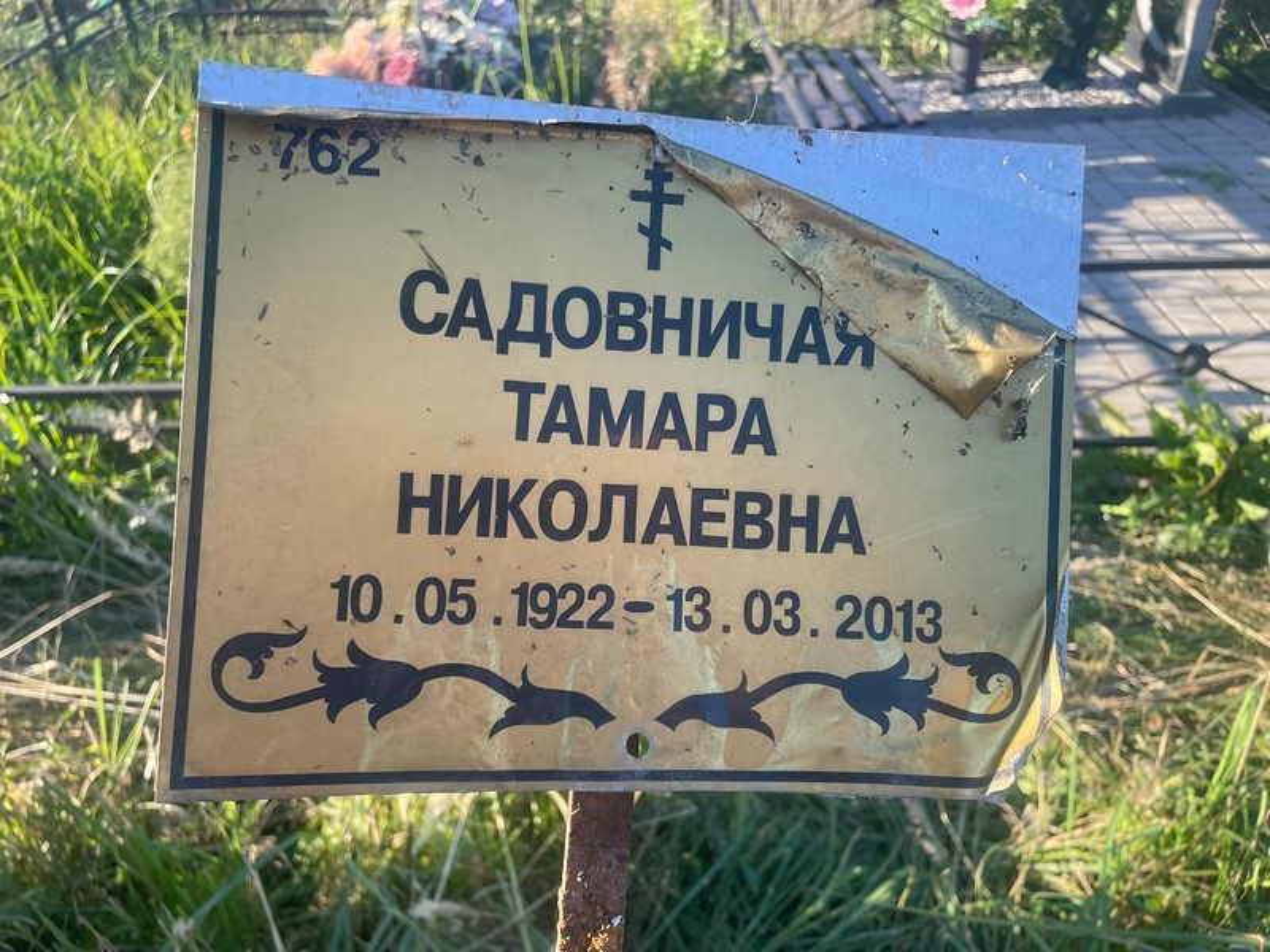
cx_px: 635
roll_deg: +4.0
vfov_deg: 53.1
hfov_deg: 67.3
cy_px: 476
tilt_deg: -36.6
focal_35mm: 26
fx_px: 954
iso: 32
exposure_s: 1/467
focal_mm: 4.2
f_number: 1.6
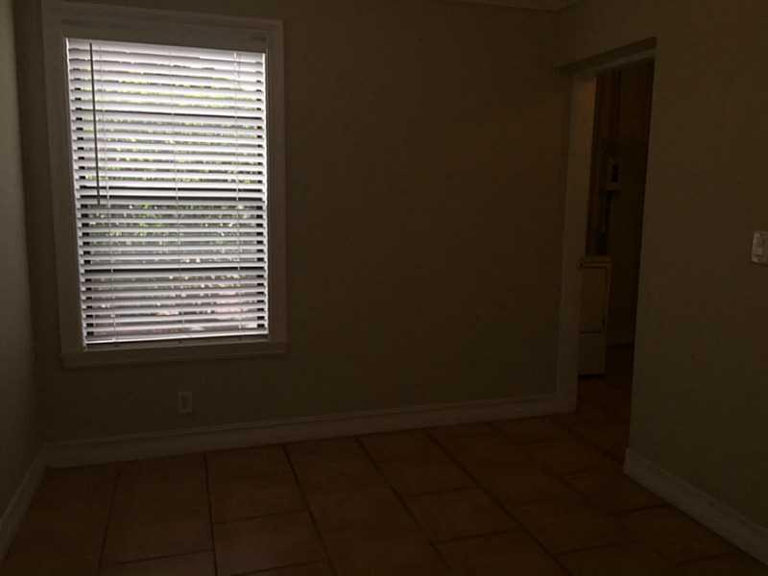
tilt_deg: -7.8
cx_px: 384
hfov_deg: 61.7
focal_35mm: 29
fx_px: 643
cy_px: 288
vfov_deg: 48.2
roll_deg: -1.5
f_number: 2.2
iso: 32
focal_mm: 4.15
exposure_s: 1/90
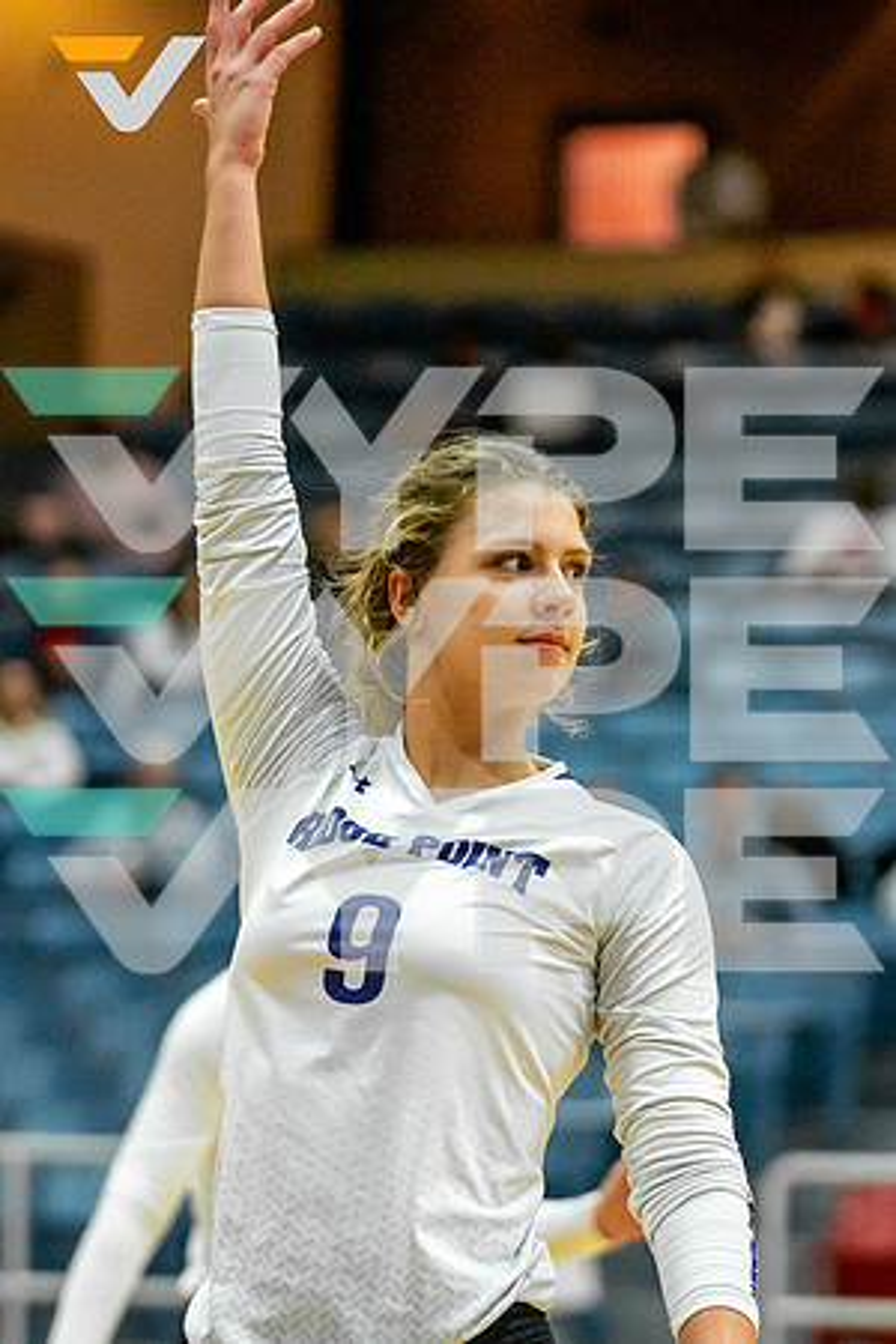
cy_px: 759
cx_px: 551
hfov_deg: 7.2
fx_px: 7150
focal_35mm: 192
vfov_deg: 10.7
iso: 2000
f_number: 2.8
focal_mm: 113
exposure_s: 1/1600
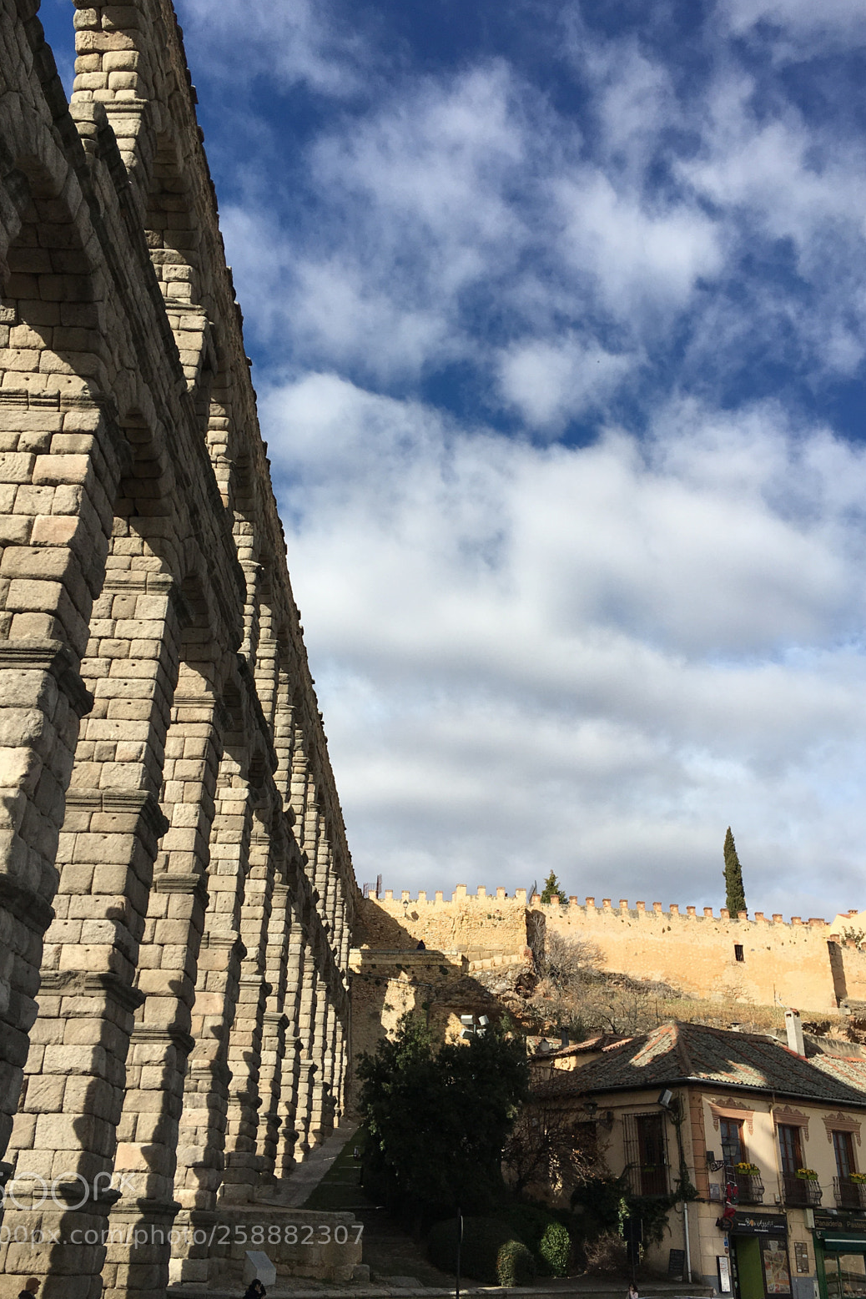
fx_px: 1118
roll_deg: -1.8
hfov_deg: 42.3
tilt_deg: +30.8
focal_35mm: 31
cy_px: 633
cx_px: 429
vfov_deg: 60.3
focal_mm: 4.15
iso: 25
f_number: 2.2
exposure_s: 1/1972
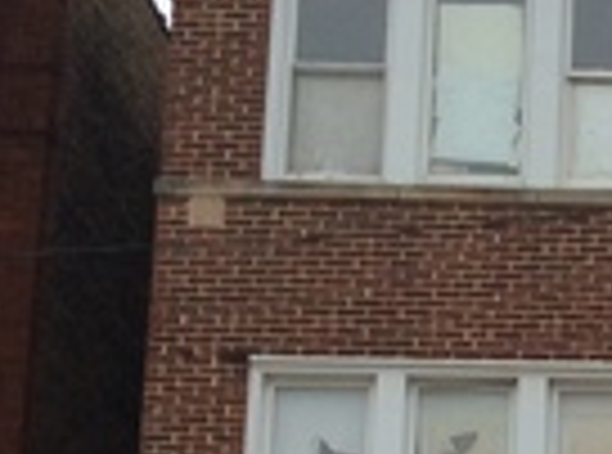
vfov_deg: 9.5
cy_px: 634
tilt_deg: +12.3
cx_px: 936
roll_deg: -0.2
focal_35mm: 151
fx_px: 2660
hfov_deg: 12.4
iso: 32
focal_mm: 3.3
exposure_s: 1/295
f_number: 2.4
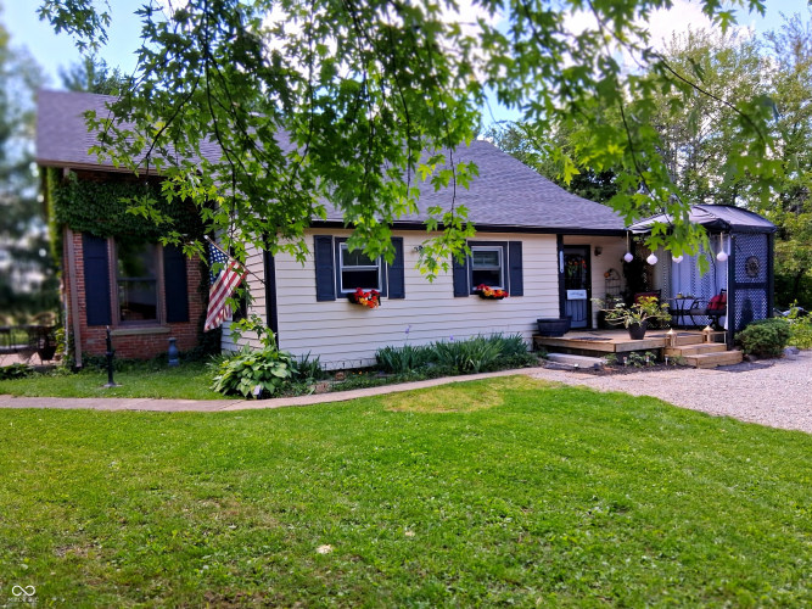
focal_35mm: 26
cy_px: 304
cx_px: 406
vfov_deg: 53.0
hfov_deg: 67.3
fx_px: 610
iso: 25
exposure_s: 1/120
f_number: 1.8
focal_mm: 3.98
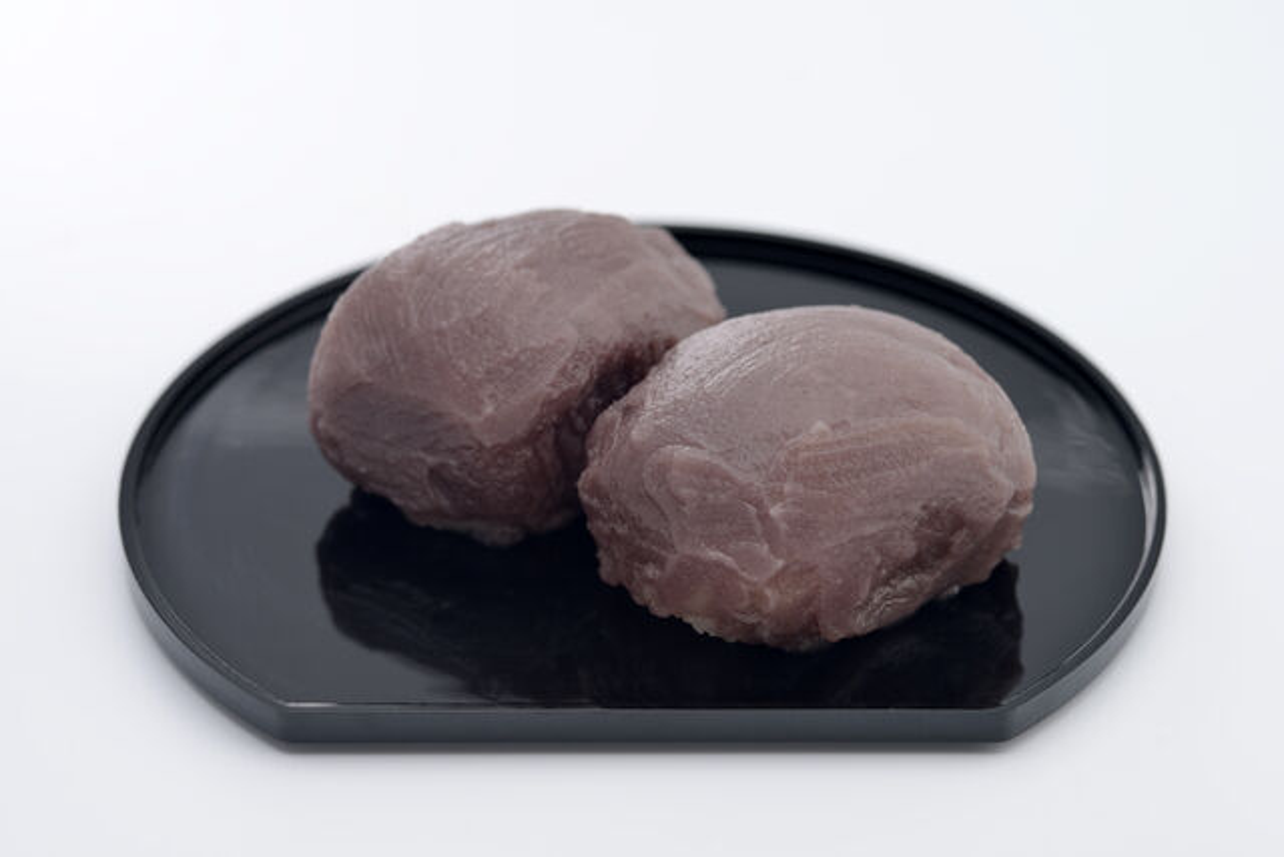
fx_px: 3746
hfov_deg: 19.5
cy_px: 428
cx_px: 642
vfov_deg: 13.0
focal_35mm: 105
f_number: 8
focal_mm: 105
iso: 100
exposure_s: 1/60
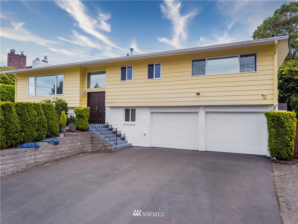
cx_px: 149
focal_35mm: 26
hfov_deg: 67.3
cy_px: 112
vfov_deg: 53.1
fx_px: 224
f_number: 2.2
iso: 100
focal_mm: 4.73
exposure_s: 1/400
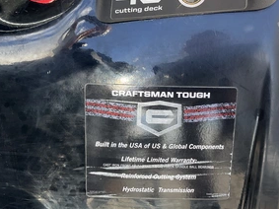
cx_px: 152
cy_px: 107
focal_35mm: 41
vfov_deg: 35.1
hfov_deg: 45.7
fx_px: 330
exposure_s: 1/172
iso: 32
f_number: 1.8
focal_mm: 3
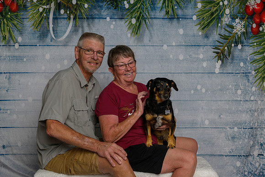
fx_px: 353
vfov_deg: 28.1
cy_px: 88
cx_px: 132
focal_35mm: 48
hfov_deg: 41.1
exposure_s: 1/160
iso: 400
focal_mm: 48
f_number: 10
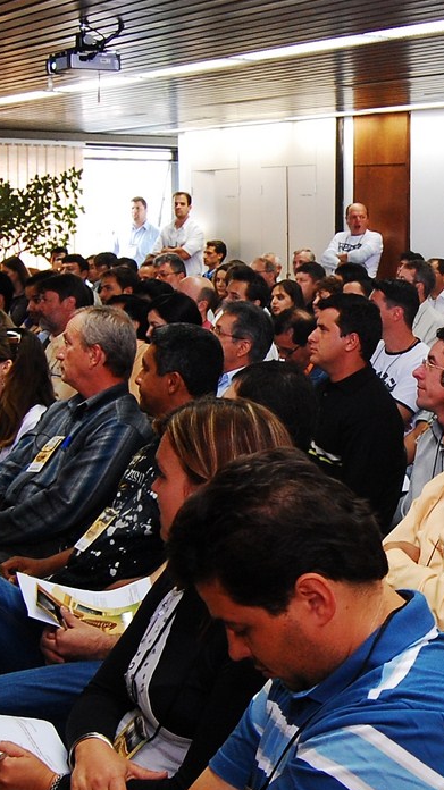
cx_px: 497
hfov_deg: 17.8
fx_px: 1362
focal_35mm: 65
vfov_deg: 32.4
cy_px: 419
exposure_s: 1/25
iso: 800
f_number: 5.6
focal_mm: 18
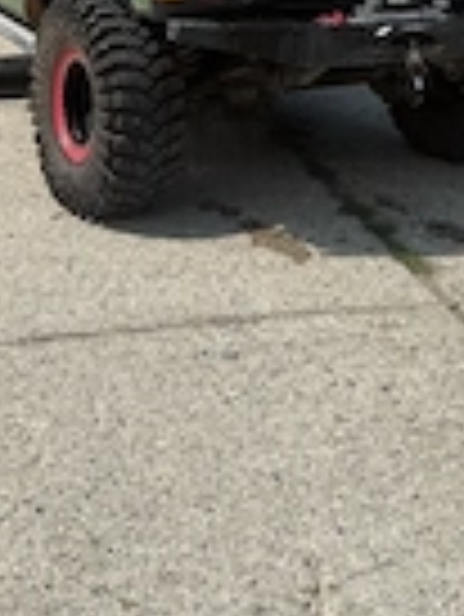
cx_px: 261
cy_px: -121
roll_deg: -0.2
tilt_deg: +1.0
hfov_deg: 21.0
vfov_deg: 25.0
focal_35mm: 70
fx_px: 1249
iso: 80
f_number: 1.78
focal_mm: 6.76
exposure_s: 1/3953
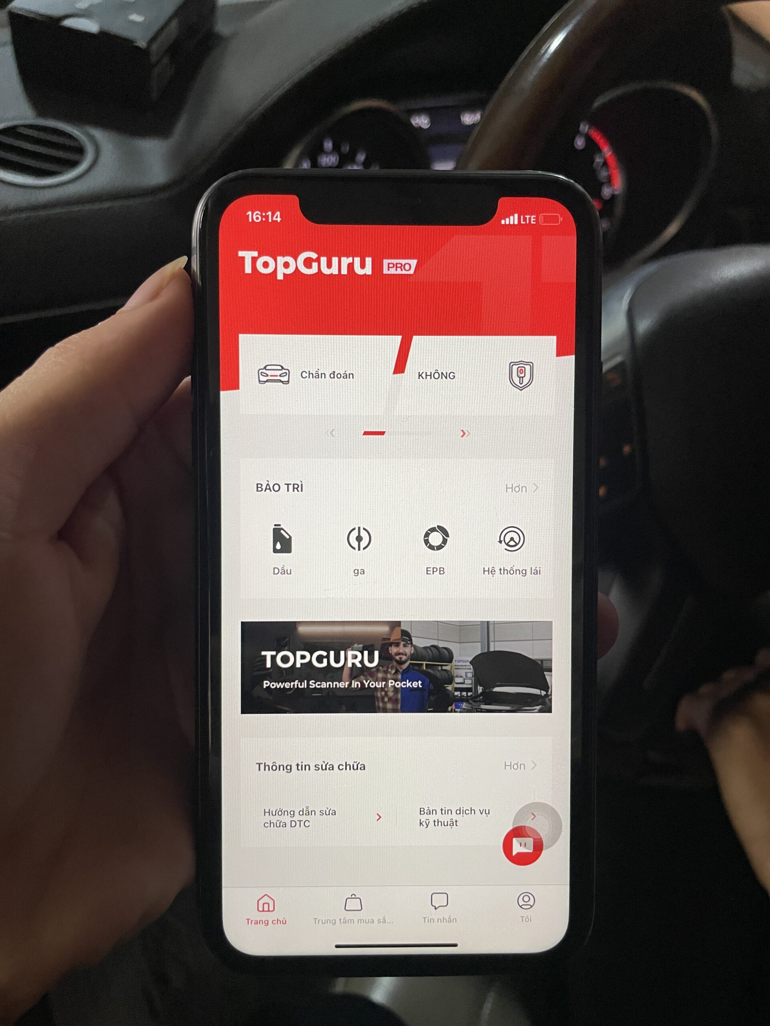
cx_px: 385
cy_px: 513
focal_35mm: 26
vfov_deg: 67.3
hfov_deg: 53.1
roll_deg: -4.6
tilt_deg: -38.7
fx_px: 771
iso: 125
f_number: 1.6
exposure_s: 1/66
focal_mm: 4.2
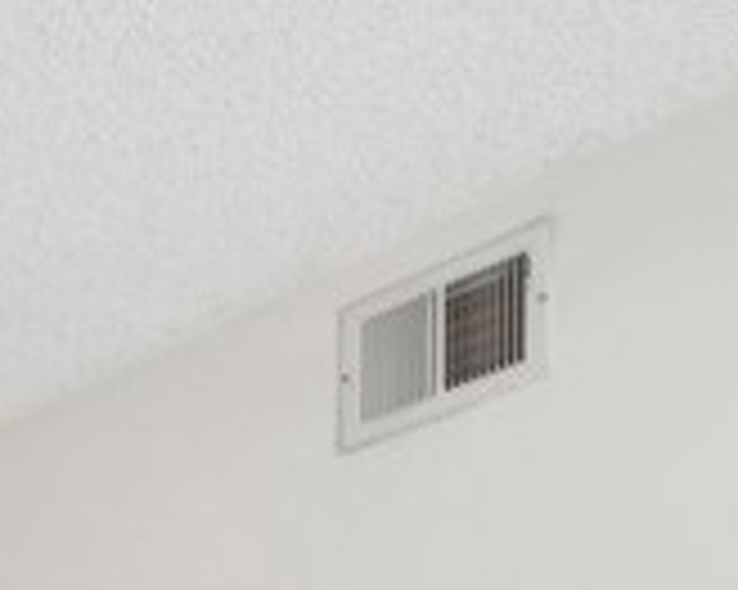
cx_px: -279
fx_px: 1790
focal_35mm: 82
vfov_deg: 14.7
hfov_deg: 20.7
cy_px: 1248
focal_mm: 14
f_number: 7.1
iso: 400
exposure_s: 1/13
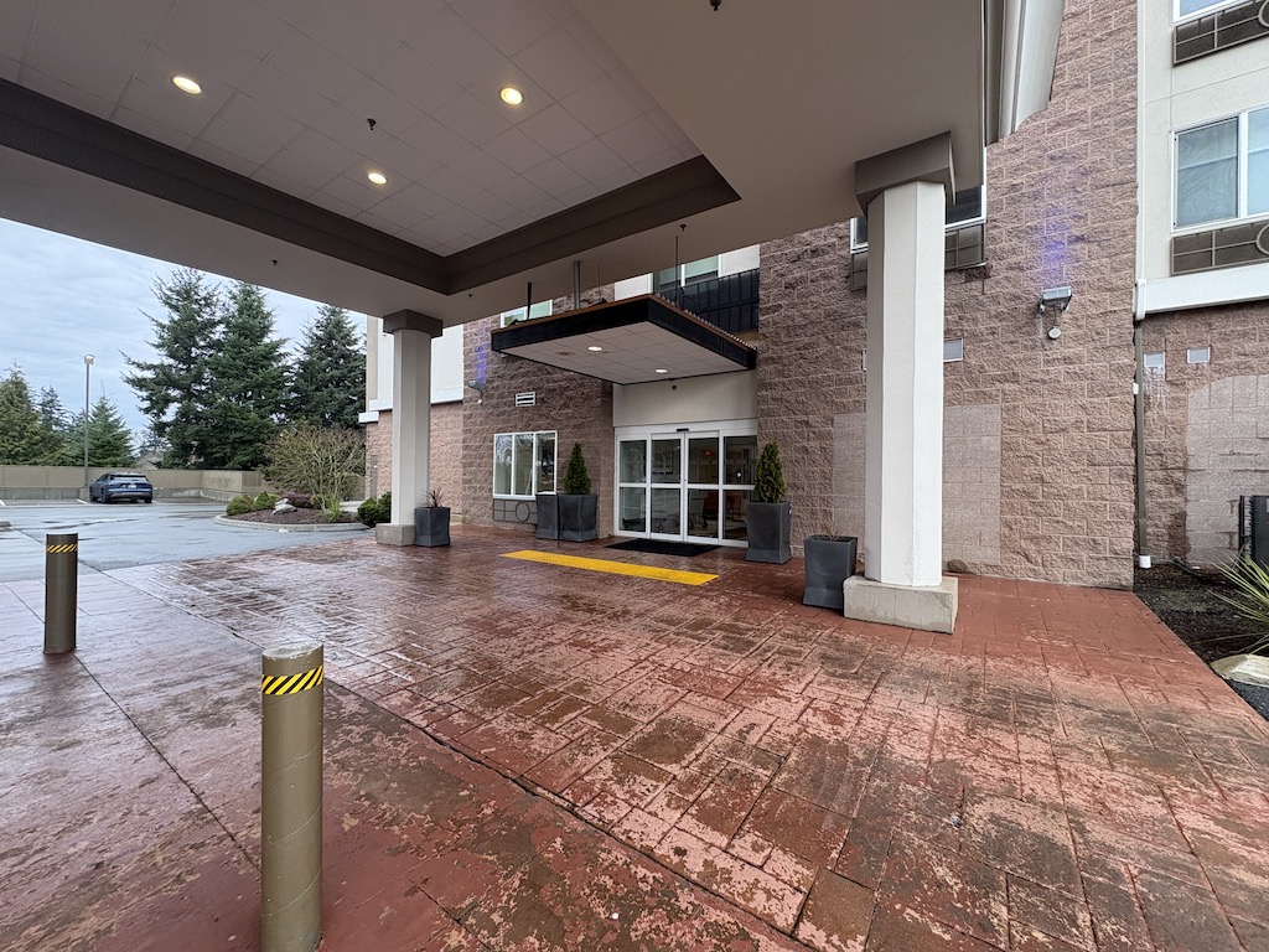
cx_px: 634
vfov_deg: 85.7
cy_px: 476
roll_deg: -0.1
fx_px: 513
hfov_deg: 102.1
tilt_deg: -0.4
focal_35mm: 14
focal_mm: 2.22
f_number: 2.2
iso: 80
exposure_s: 1/99
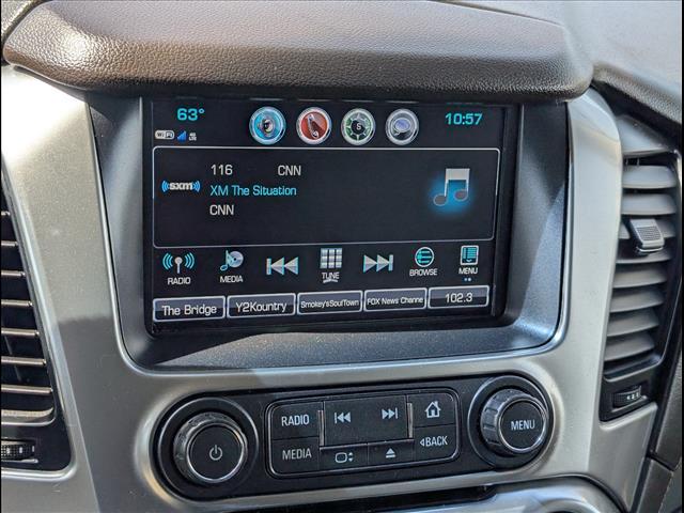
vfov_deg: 29.7
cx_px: 342
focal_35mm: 49
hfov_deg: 38.9
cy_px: 256
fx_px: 968
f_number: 1.68
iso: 40
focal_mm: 6.9
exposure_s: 1/500
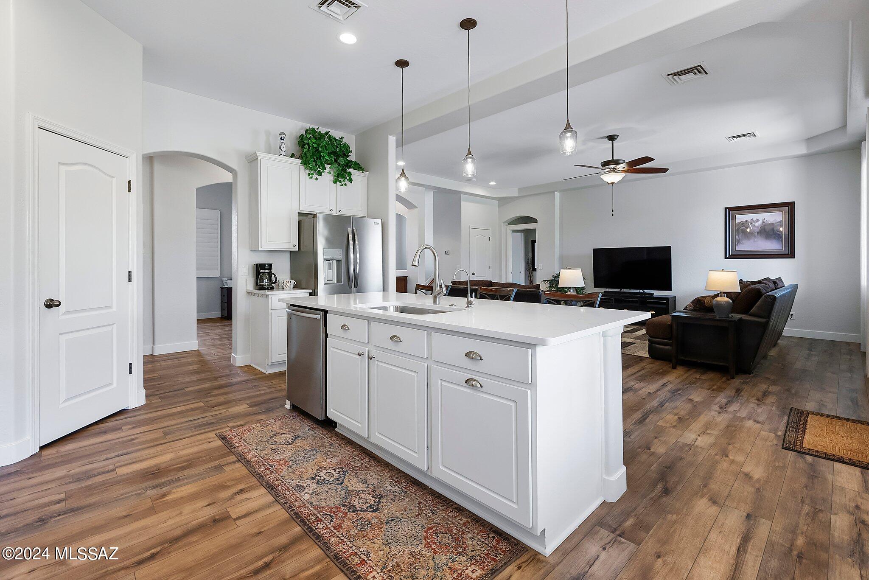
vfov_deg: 73.8
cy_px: 290
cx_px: 434
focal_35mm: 16
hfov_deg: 96.7
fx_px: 386
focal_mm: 16
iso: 2500
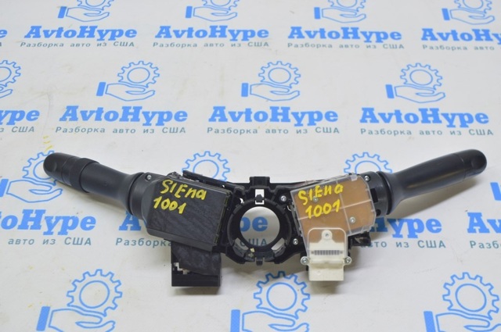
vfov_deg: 31.8
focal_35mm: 42
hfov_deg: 46.5
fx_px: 584
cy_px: 166
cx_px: 250
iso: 400
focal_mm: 28
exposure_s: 1/20
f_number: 5.6
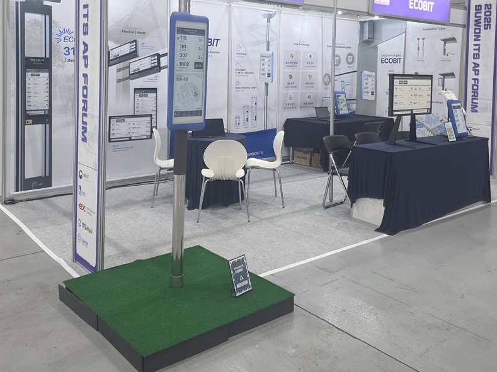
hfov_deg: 52.6
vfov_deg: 39.7
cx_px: 246
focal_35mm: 35
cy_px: 97
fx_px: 502
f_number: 1.7
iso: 250
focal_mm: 6.3
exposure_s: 1/120
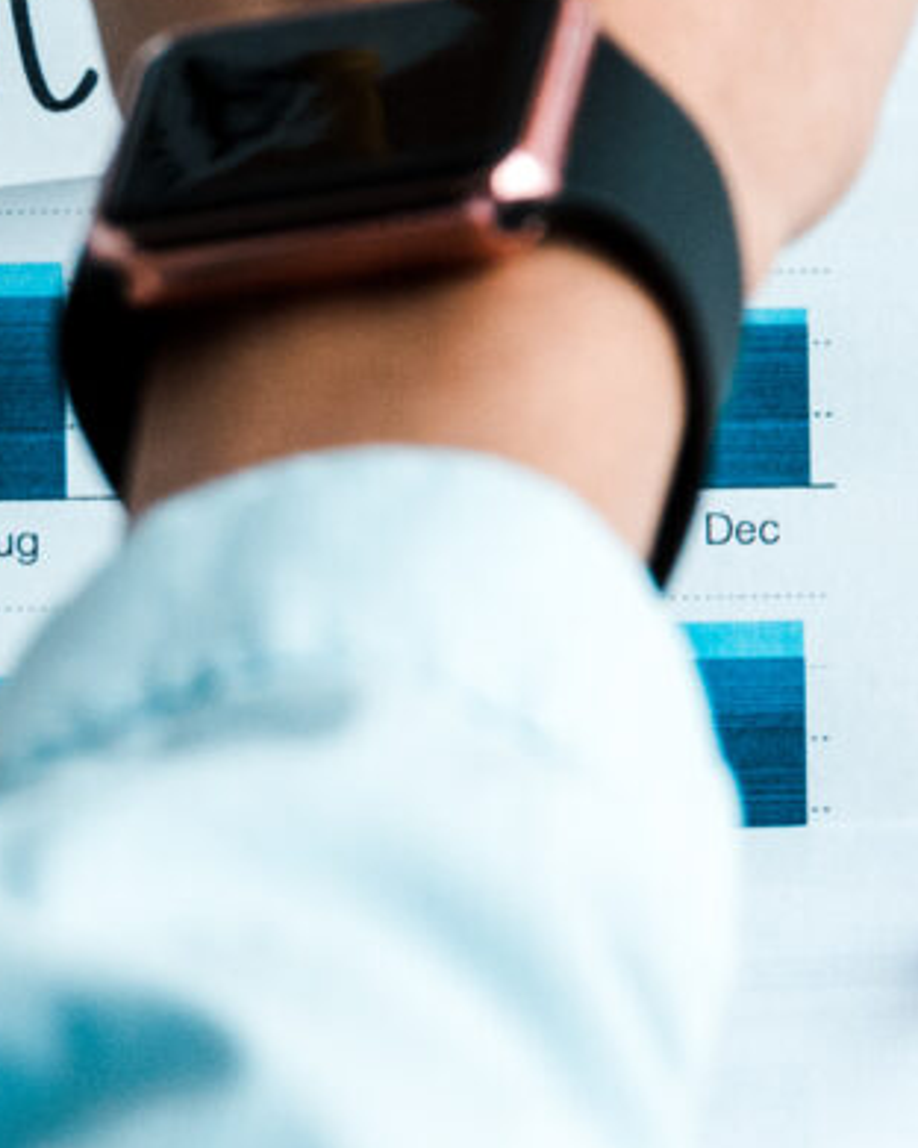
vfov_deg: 1.6
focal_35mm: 1232
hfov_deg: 1.3
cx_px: 1486
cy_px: -25
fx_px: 41841
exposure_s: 1/200
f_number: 5
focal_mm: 200
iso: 250
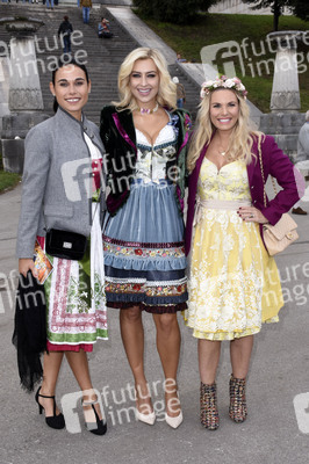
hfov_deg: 34.2
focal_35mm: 39
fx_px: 503
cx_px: 154
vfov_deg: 49.6
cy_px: 232
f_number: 9
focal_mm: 26
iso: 250
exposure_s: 1/160
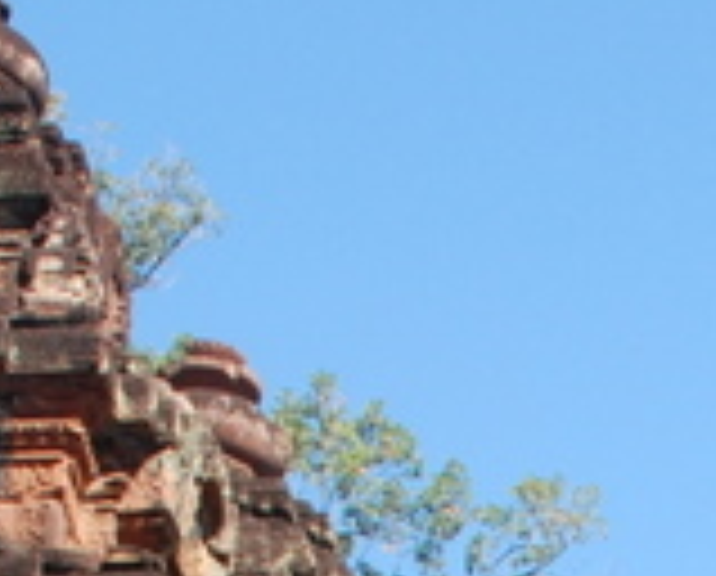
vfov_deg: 8.5
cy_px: 1516
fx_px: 3463
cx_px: 932
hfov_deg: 11.5
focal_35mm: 163
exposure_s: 1/25
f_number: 16
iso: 100
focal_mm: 18
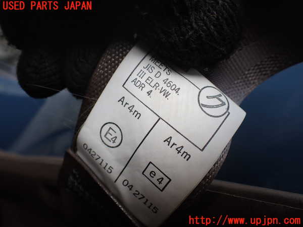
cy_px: 114
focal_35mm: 30
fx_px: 263
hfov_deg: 60.0
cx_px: 152
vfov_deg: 46.8
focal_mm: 5.4
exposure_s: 1/200
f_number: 2.3
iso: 100
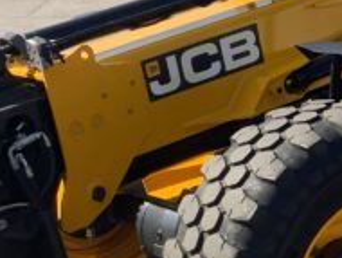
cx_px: 430
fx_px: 1543
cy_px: 101
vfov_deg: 9.5
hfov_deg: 12.3
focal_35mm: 156
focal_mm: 3
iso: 16
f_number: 1.8
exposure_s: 1/1168
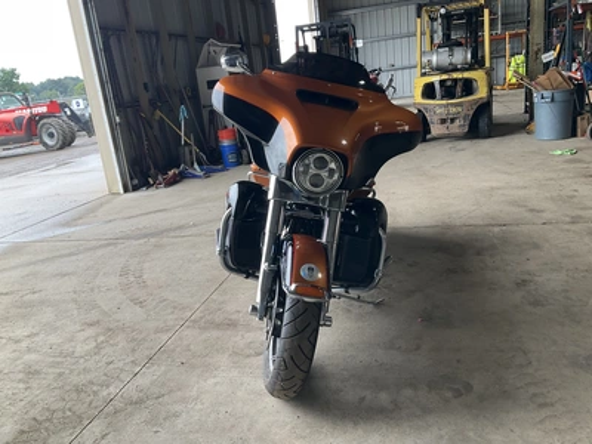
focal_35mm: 29
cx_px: 296
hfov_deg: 61.7
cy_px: 222
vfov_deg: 48.2
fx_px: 496
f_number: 1.8
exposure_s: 1/122
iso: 25
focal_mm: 3
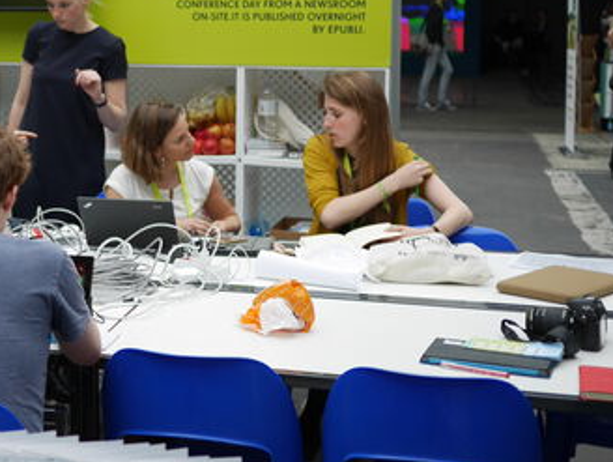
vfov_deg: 18.8
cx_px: 54
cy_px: 94
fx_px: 1383
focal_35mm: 78
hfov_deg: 24.2
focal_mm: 20
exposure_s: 1/250
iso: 200
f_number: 1.7
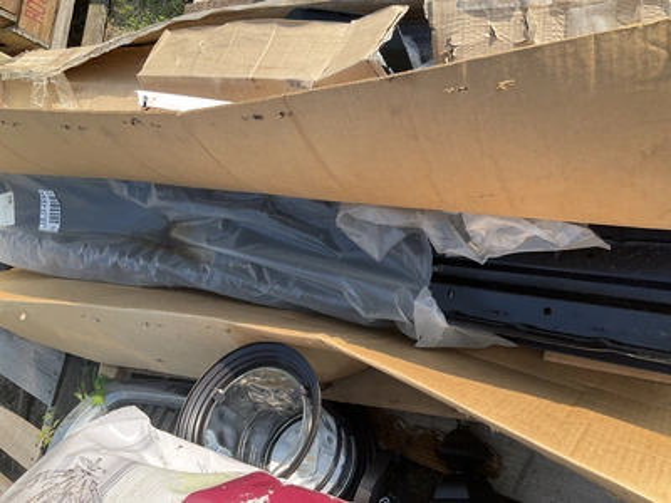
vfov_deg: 48.2
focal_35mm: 29
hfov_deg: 61.7
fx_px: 562
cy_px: 252
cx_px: 336
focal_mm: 3
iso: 25
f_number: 1.8
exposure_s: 1/627
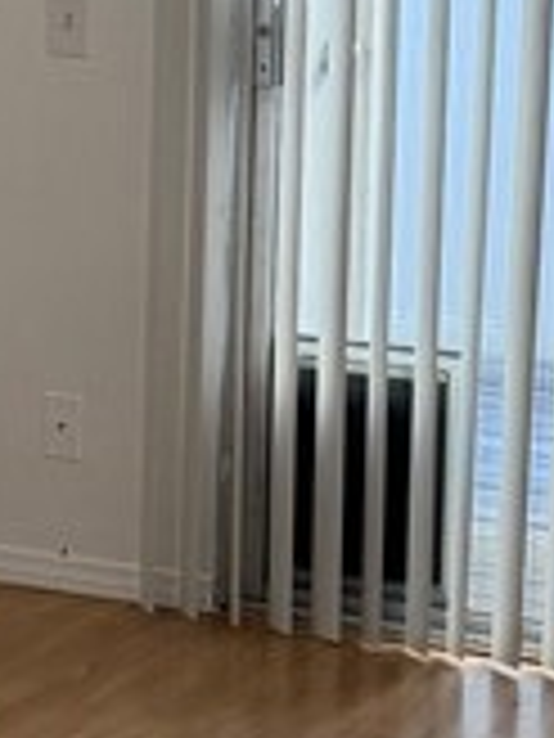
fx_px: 3201
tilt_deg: -8.0
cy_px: 266
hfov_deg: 9.8
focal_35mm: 150
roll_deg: -1.2
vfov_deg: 13.2
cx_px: 9
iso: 160
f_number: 1.78
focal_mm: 6.76
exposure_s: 1/151
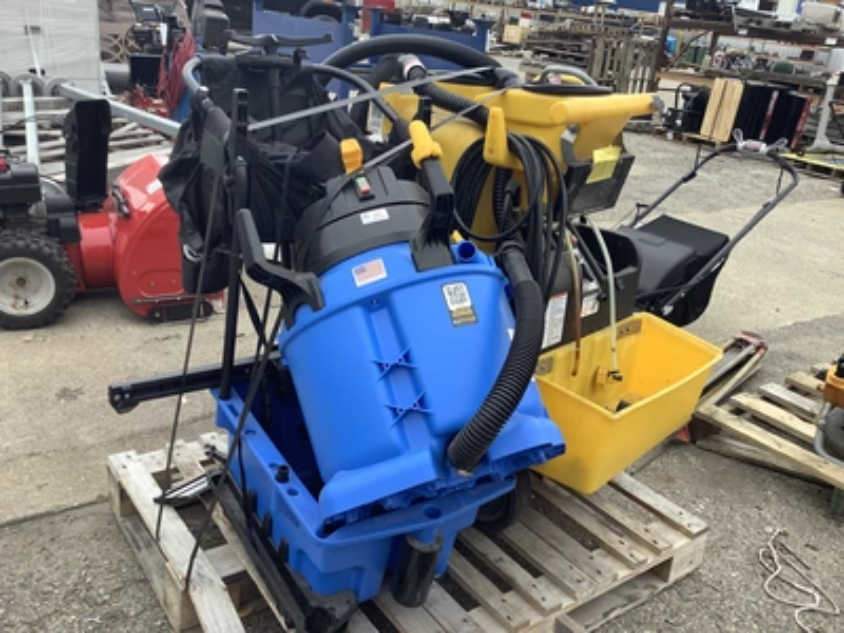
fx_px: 756
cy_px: 316
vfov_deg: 45.4
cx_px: 422
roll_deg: -6.6
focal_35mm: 31
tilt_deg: -22.3
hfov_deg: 58.4
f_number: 2.4
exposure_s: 1/316
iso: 25
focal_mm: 3.3
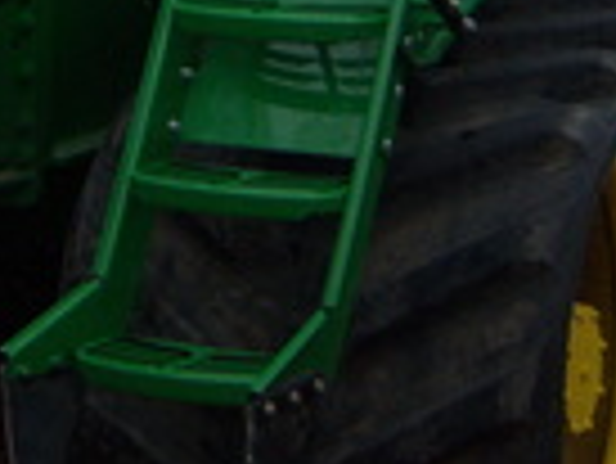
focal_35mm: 143
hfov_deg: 13.4
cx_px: -108
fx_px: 2547
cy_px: -437
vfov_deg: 9.7
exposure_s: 1/100
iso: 80
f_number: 2.8
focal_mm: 7.5
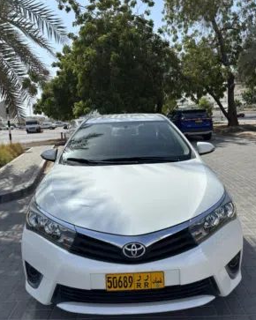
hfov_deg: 51.5
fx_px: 265
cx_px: 130
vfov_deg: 62.2
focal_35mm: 28
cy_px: 153
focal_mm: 5.96
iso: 50
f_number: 1.6
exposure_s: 1/4854
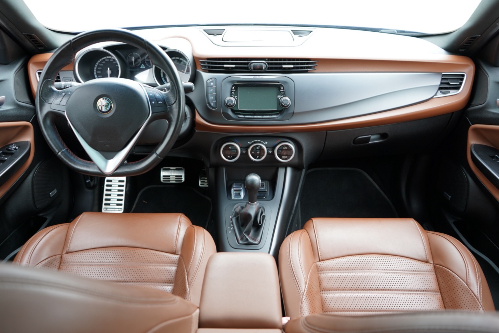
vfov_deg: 46.5
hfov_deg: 65.4
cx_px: 250
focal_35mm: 28
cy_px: 166
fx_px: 388
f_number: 4
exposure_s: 1/60
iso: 250
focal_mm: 28
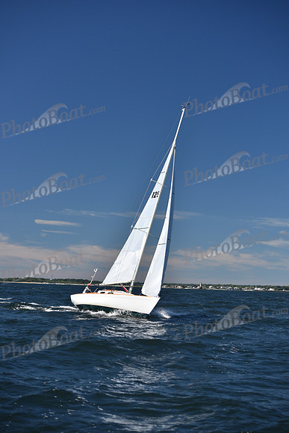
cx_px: 144
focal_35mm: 70
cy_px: 216
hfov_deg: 19.5
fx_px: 842
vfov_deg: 28.8
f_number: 4
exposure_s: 1/1000
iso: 200
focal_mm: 70
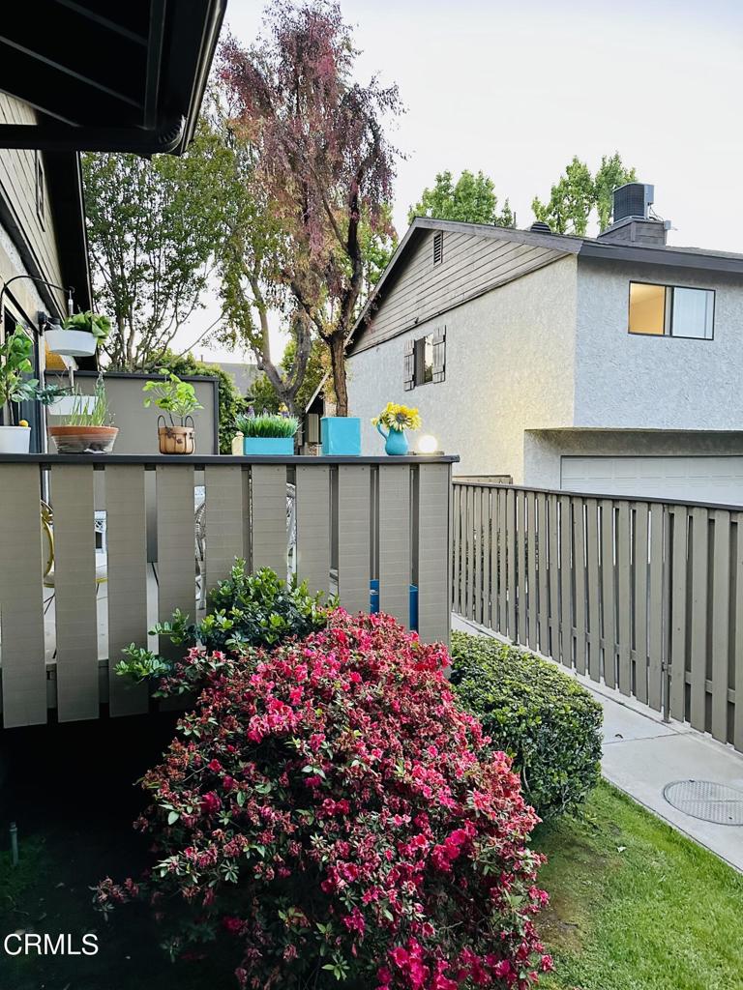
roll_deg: +0.0
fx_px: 687
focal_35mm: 24
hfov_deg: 56.8
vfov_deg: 71.6
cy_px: 495
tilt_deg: -3.9
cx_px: 372
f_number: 1.78
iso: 640
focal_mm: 6.86
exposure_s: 1/40
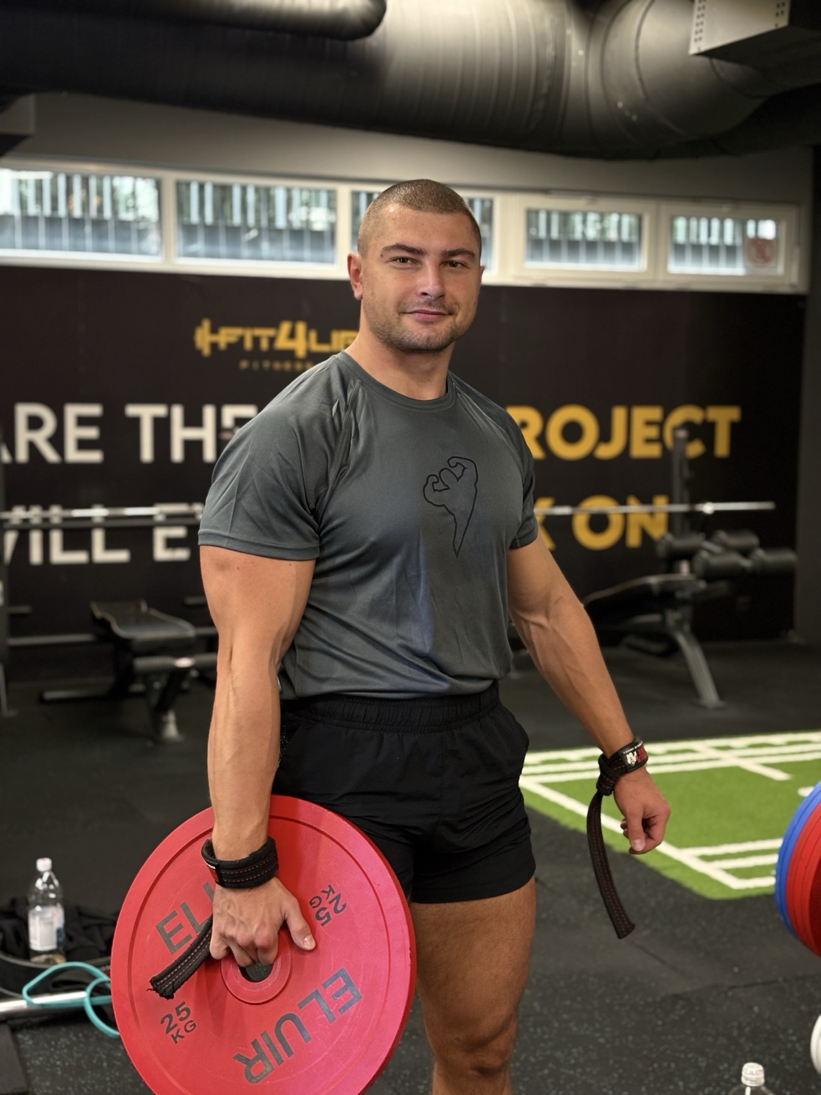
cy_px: 548
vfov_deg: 36.8
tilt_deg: -4.8
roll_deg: -0.4
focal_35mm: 52
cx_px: 410
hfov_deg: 28.0
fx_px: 1644
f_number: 1.6
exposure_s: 1/40
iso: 200
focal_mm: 5.96
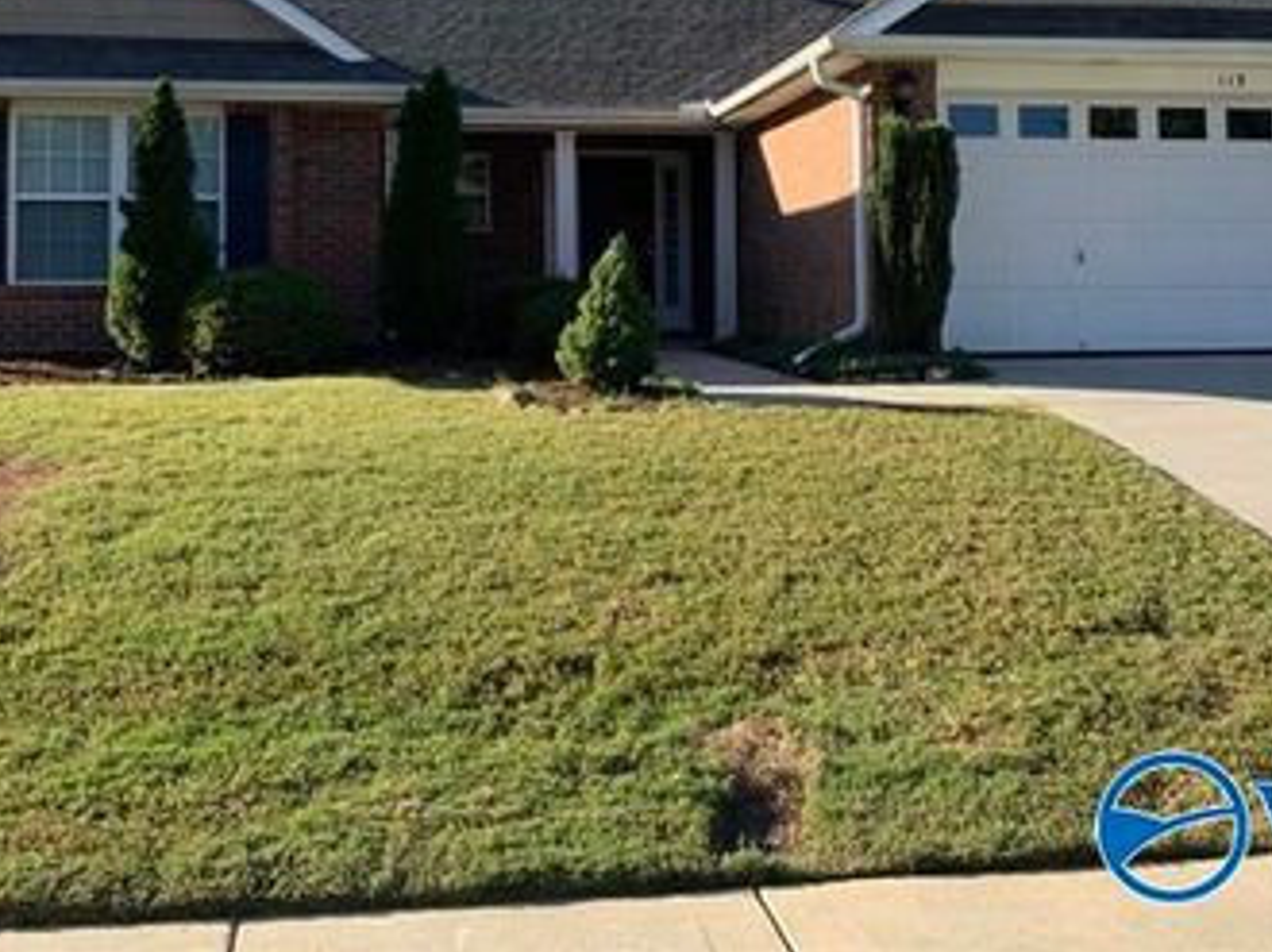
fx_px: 1616
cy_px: 237
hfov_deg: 42.9
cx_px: 717
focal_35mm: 44
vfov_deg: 32.2
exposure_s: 1/978
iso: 16
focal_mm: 3
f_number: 1.8
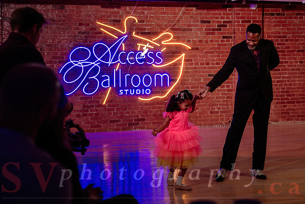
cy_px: 74
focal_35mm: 68
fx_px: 579
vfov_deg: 19.9
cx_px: 199
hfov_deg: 29.3
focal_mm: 52
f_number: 2
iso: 500
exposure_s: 1/250
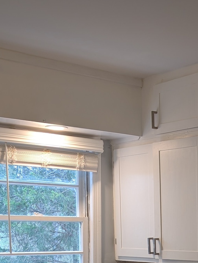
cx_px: 183
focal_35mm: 73
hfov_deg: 19.8
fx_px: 555
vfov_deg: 25.0
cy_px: 279
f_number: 1.68
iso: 21
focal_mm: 6.9
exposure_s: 1/24
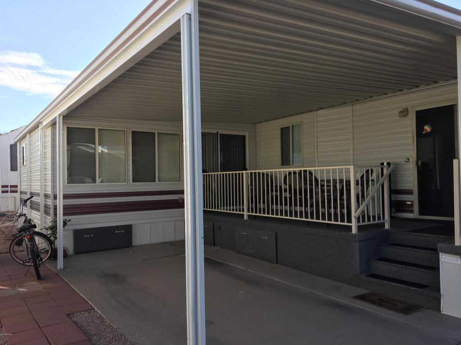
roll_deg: +1.4
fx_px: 386
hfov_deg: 61.7
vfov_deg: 48.2
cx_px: 230
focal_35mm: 29
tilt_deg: +2.2
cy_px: 172
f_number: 2.2
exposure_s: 1/601
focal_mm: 4.15
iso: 25
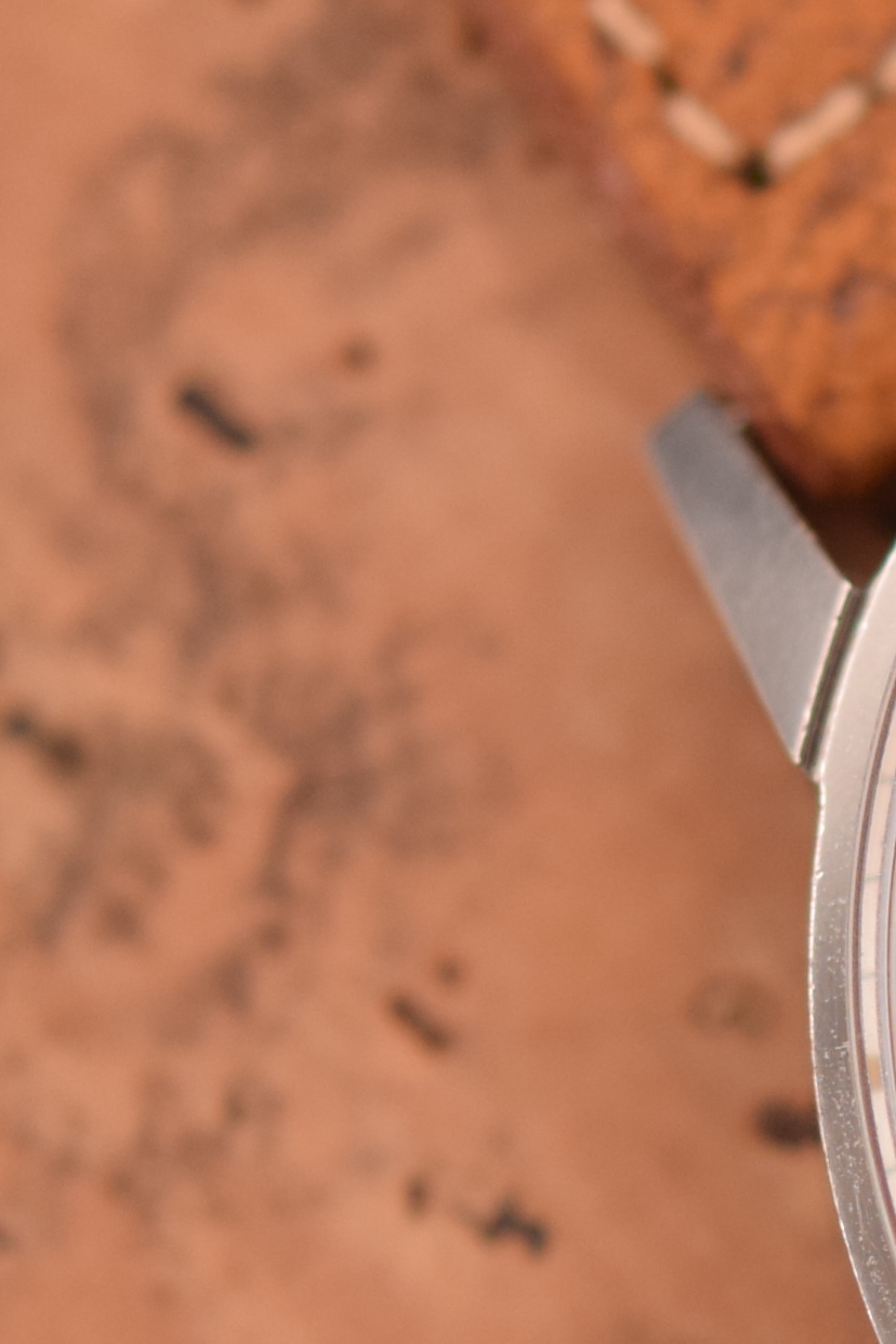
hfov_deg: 4.1
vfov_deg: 6.3
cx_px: 2051
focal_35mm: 326
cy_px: 970
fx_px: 12170
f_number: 3.5
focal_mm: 60
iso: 500
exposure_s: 1/640
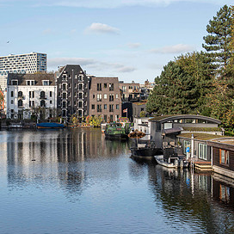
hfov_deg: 24.7
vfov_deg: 25.0
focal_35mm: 69
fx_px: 528
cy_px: 114
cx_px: 57
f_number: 5.6
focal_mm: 38
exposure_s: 1/320
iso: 64
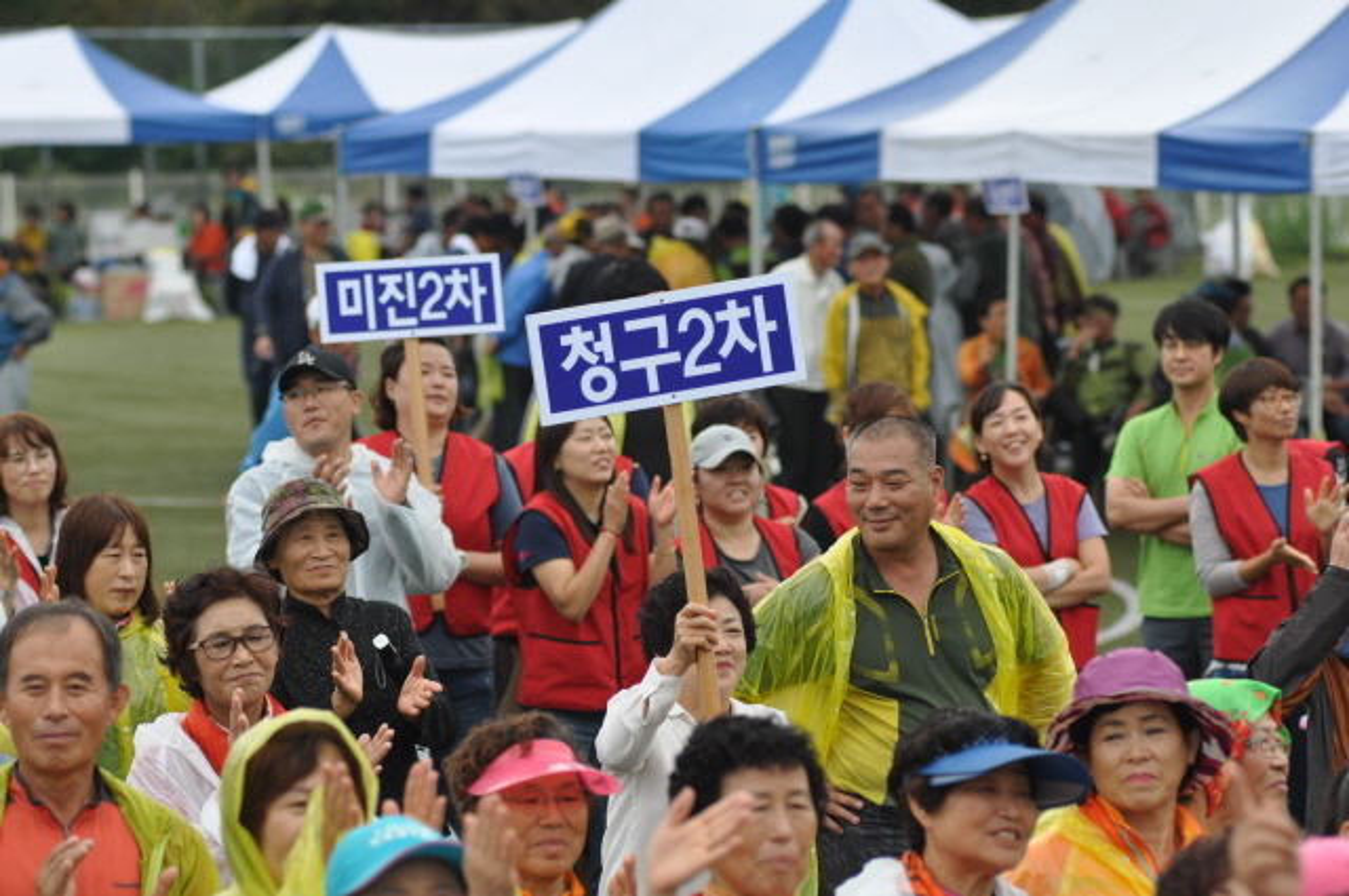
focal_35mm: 255
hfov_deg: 8.1
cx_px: 674
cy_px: 448
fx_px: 9543
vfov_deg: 5.4
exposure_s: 1/1000
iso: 450
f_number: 4
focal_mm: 170
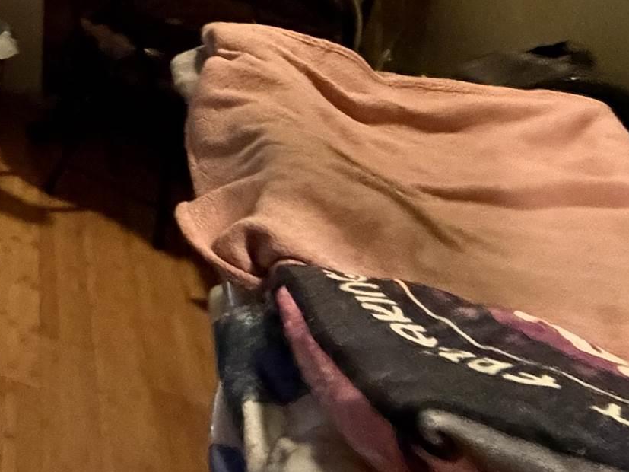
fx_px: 945
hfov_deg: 22.2
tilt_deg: -0.3
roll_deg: -0.6
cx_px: -498
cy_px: -330
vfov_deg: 21.1
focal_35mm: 52
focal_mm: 2.22
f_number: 2.2
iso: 1000
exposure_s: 1/60
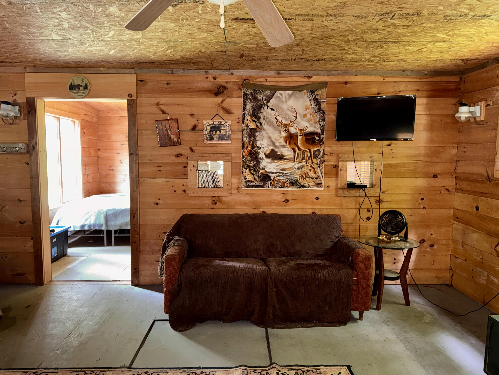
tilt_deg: -5.1
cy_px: 188
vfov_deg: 56.8
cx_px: 250
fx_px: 346
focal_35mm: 24
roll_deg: -1.1
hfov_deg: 71.6
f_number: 1.78
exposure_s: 1/6
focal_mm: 6.76
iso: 250
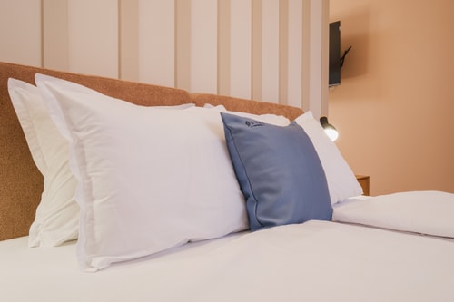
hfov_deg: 67.4
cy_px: 151
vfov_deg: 47.9
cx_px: 227
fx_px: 340
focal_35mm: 27
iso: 320
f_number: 8
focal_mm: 18.2
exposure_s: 1/20
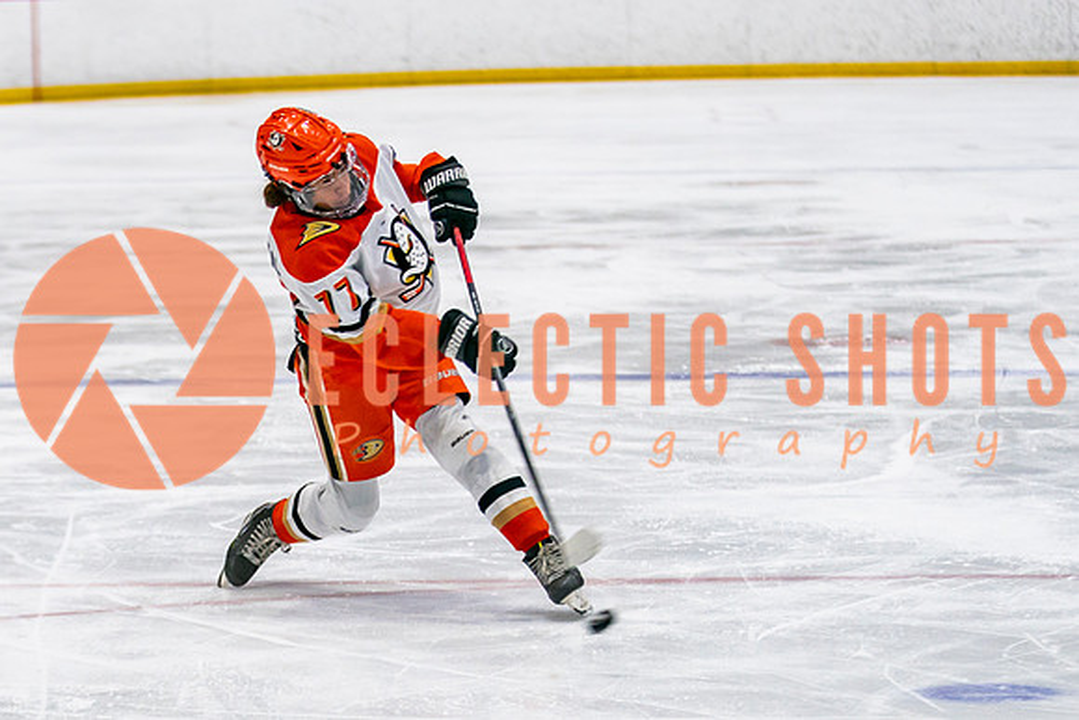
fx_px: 5596
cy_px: 498
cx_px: 214
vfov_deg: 7.4
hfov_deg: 11.0
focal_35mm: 187
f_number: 2.8
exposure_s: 1/640
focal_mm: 88
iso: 800
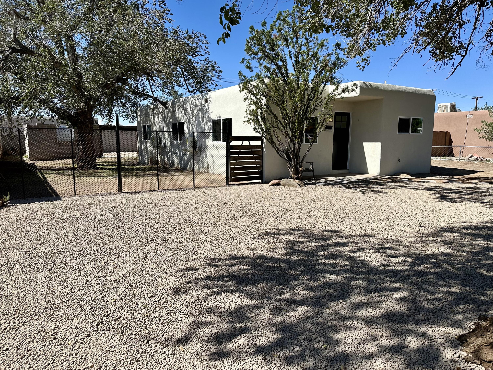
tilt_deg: -7.7
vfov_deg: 56.8
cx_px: 246
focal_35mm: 24
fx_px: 342
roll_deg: -0.1
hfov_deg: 71.6
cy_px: 185
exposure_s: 1/5000
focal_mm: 6.86
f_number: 1.78
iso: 80
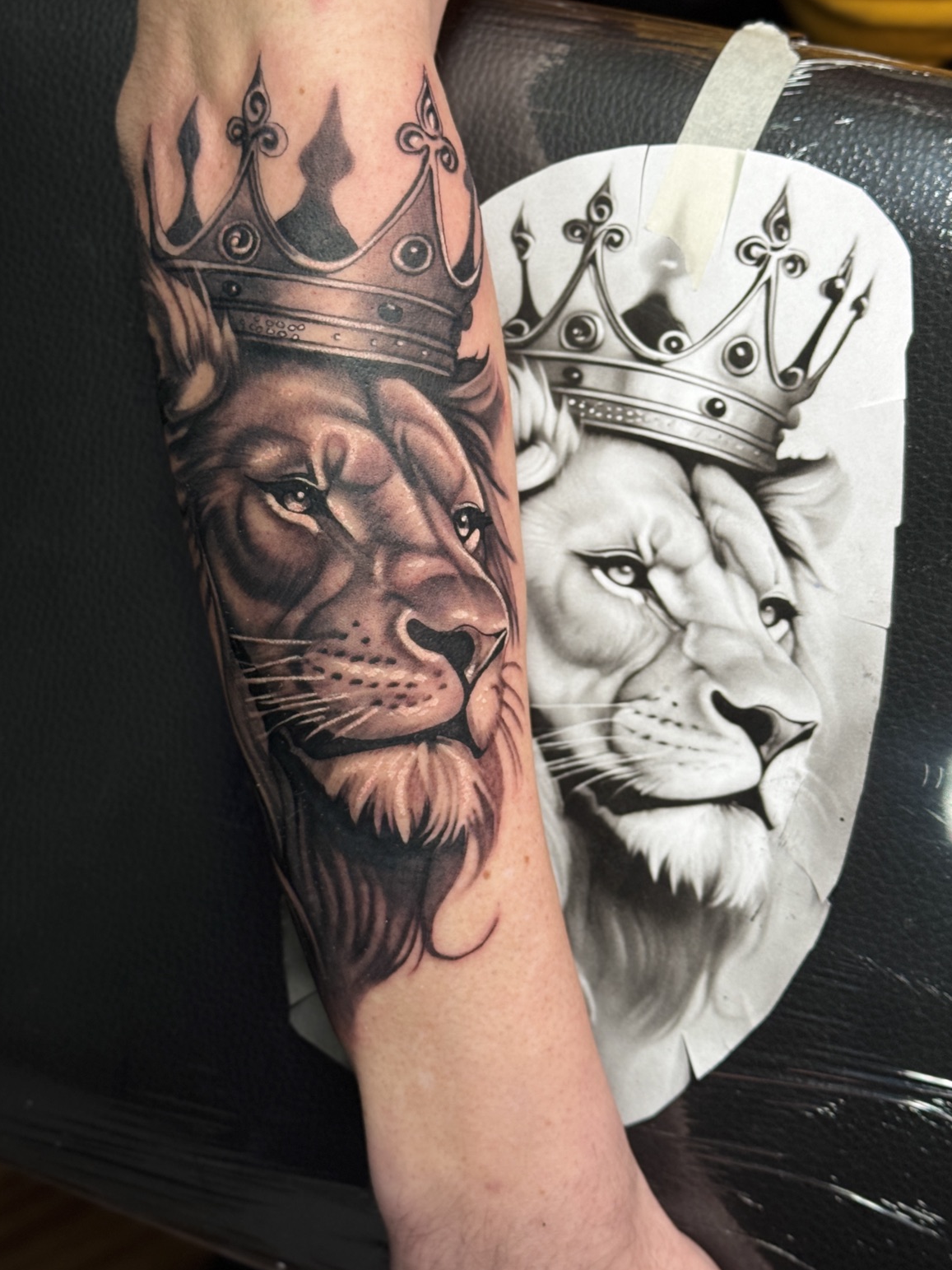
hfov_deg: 26.1
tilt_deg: -54.4
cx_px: 425
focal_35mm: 56
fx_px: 2054
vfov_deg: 34.3
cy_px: 561
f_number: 1.78
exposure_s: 1/50
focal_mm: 6.76
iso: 125
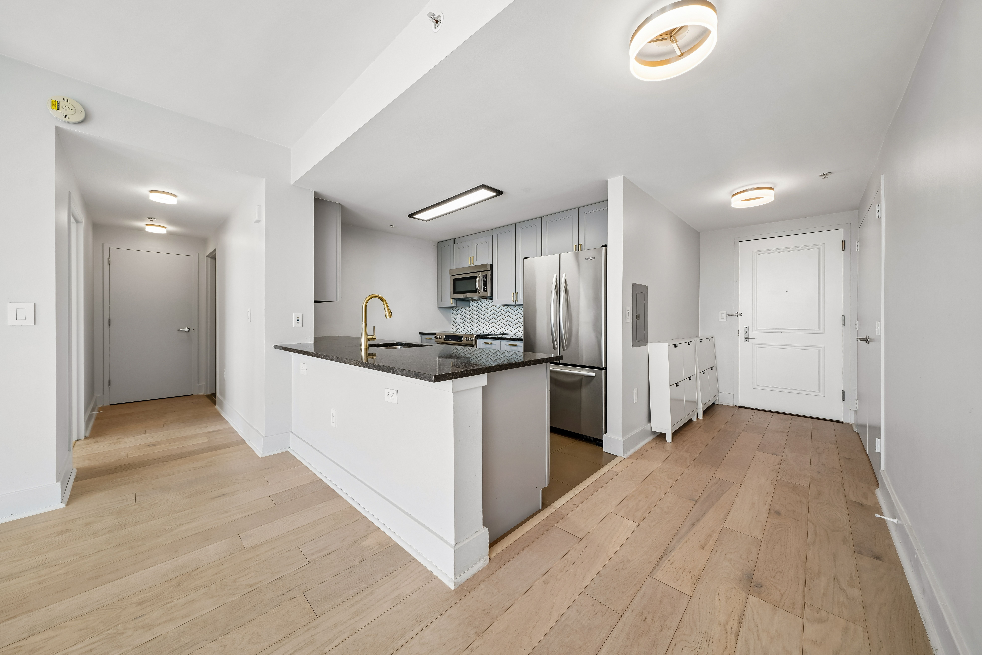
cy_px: 328
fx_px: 327
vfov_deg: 90.0
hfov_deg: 112.6
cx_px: 491
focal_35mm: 12
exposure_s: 1/15
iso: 100
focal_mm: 12
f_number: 7.1
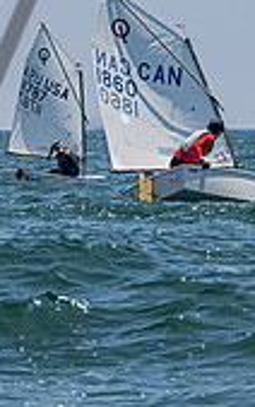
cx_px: -132
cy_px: 18
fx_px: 4204
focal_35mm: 379
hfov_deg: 3.5
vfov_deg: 5.5
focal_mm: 89
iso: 500
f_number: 6.3
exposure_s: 1/5000
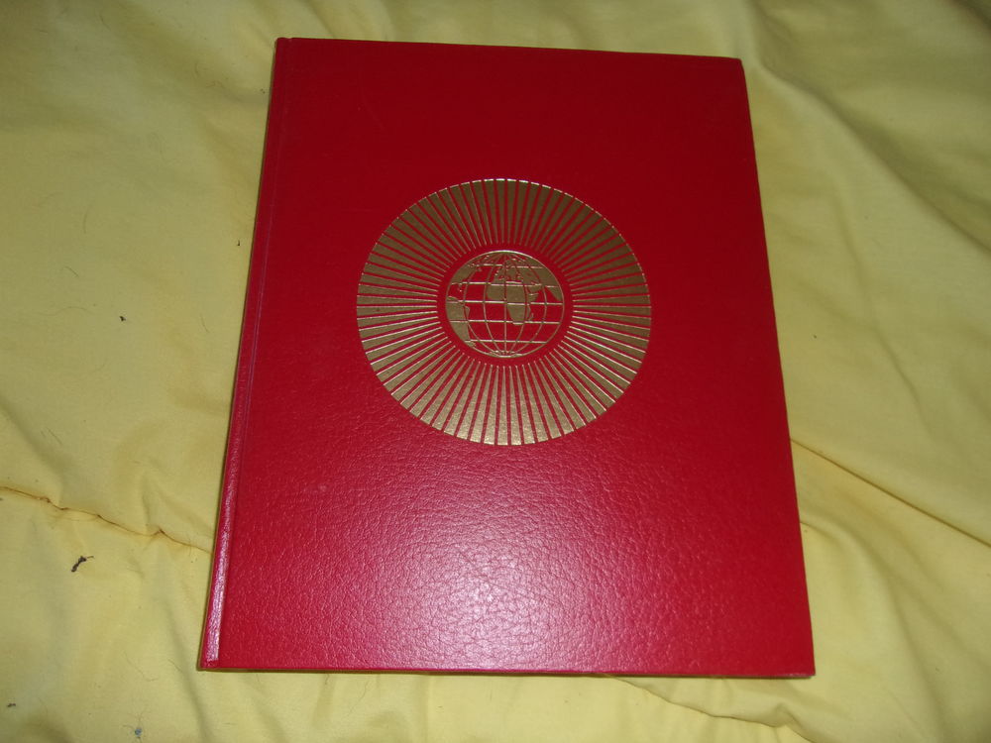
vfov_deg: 51.4
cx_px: 496
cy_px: 372
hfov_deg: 65.3
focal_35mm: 27
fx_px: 773
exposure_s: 1/34
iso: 160
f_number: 3
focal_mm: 4.9
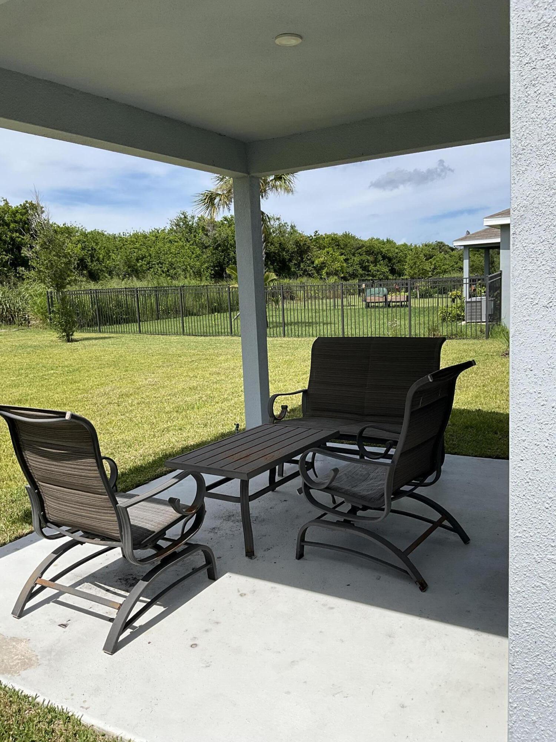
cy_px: 371
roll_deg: +2.6
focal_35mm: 29
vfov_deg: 61.7
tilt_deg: -8.4
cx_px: 278
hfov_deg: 48.2
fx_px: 621
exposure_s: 1/3125
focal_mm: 3
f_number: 1.8
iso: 25
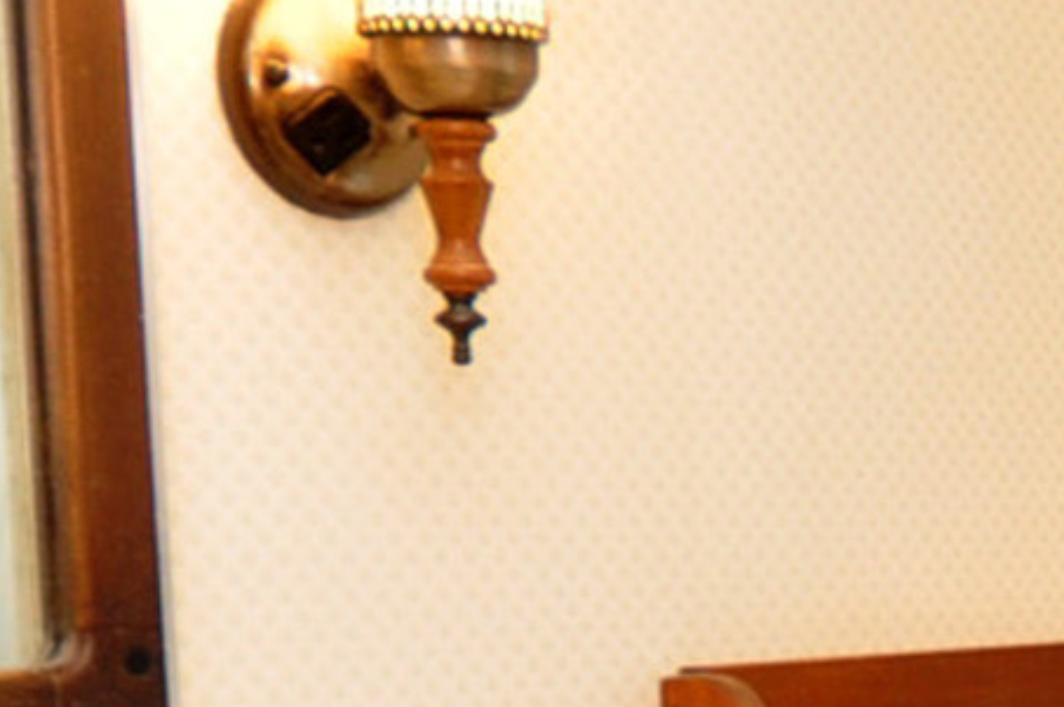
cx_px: 1428
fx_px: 2834
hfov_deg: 19.4
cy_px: 848
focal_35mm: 96
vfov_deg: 13.8
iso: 320
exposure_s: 1/125
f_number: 3.5
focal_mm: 10
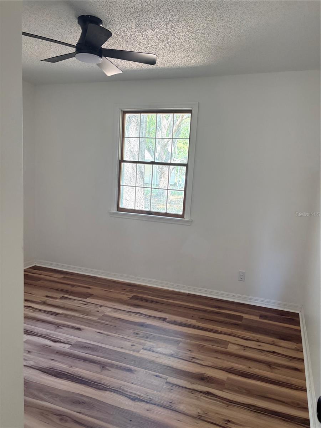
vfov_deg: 67.3
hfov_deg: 53.1
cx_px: 160
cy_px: 214
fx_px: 321
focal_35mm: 26
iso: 320
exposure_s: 1/60
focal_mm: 5.96
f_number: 1.6
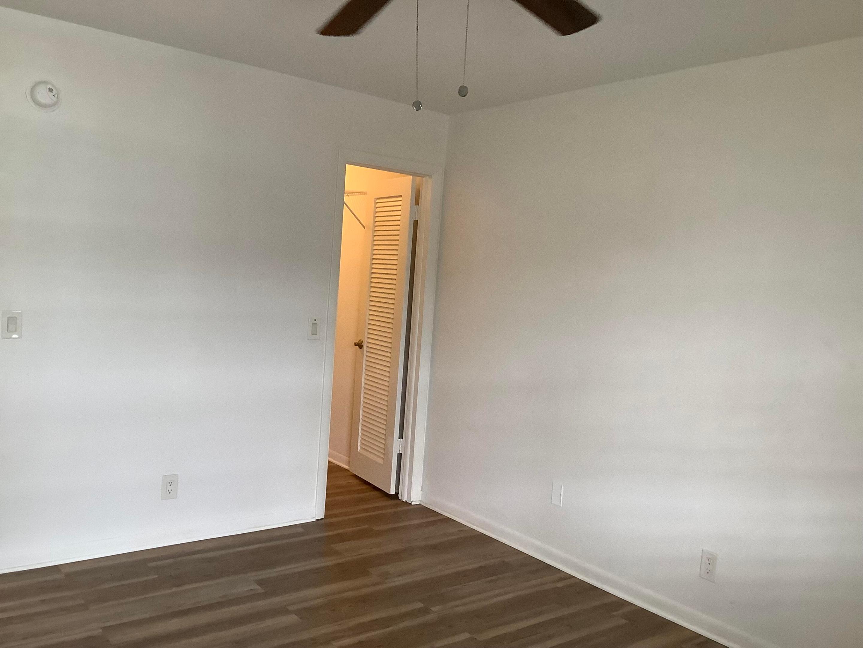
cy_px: 324
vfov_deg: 45.4
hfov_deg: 58.4
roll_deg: -4.9
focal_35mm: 31
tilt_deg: -4.6
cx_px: 432
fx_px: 773
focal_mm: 3.3
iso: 160
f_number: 2.4
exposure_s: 1/60
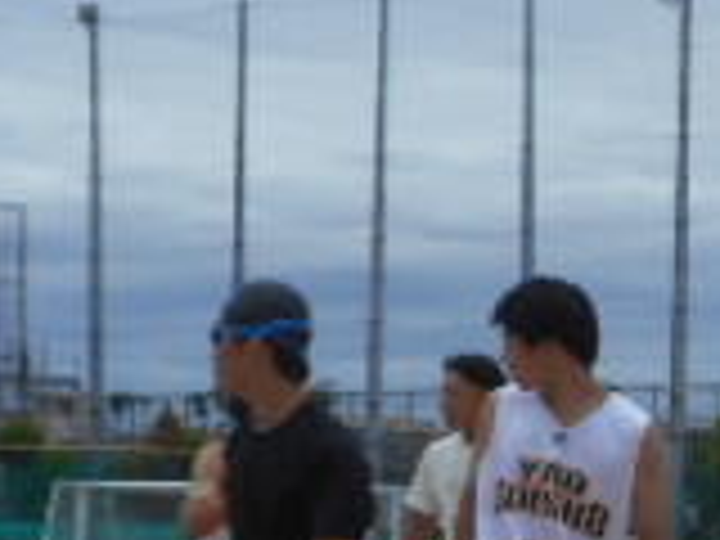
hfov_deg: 9.6
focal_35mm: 200
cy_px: 680
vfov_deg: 7.4
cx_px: 1107
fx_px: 4160
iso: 80
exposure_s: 1/1000
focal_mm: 8.8
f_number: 4.5
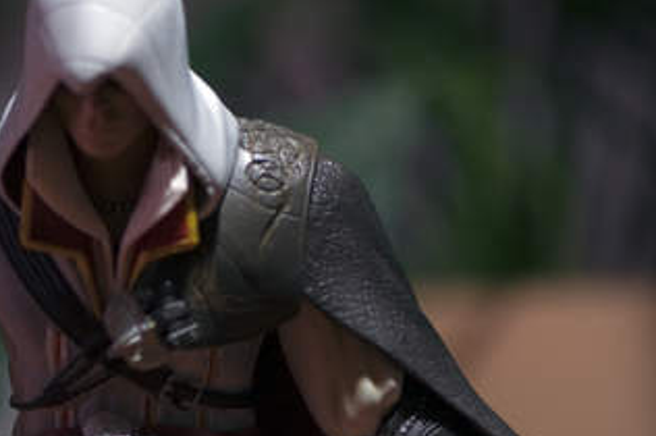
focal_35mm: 319
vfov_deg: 4.3
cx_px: 77
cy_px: 304
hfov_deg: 6.5
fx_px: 5807
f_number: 3
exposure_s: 1/3
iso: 640
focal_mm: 105
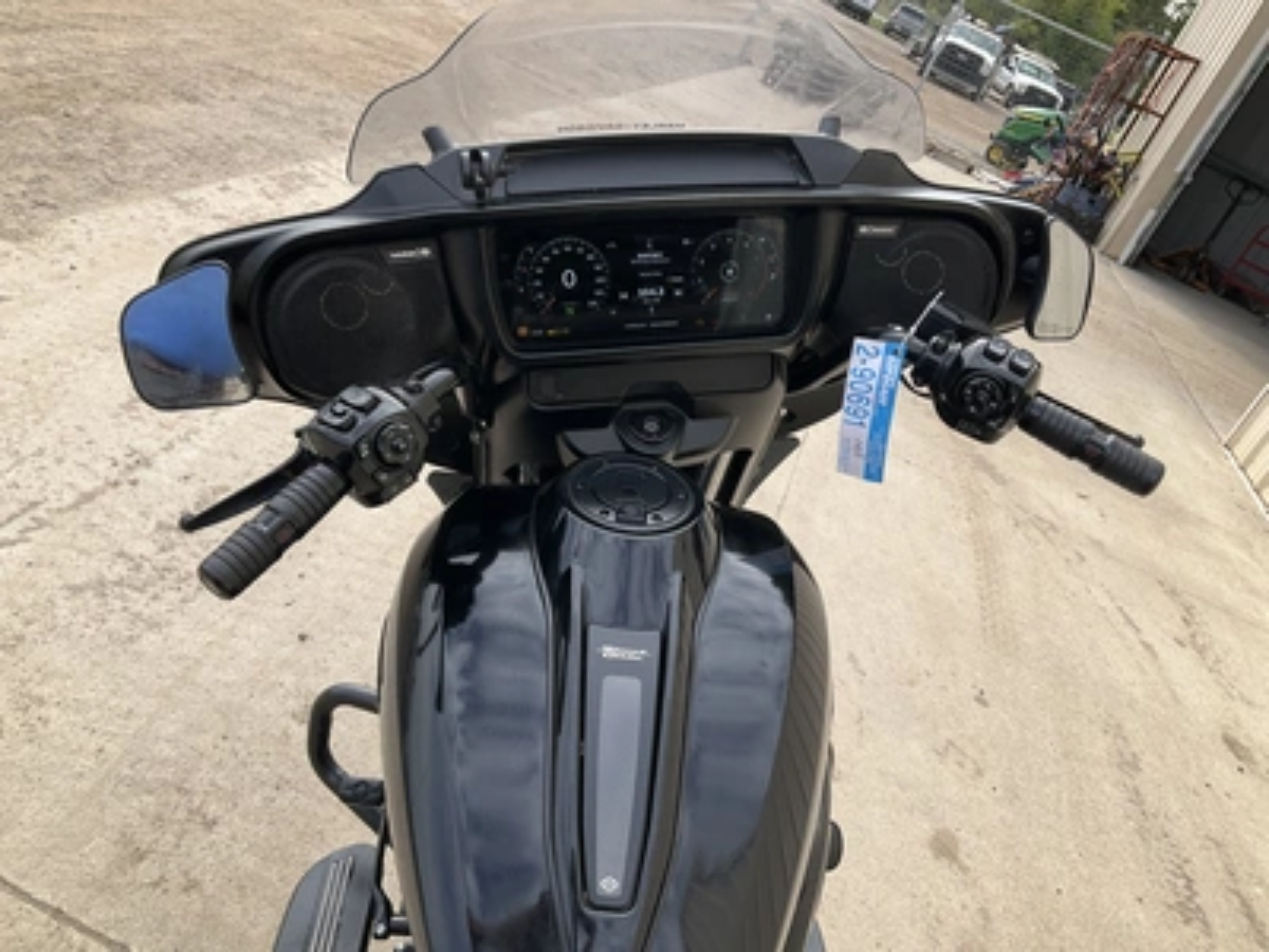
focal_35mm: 29
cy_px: 476
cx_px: 634
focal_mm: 3
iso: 25
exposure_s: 1/883
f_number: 1.8
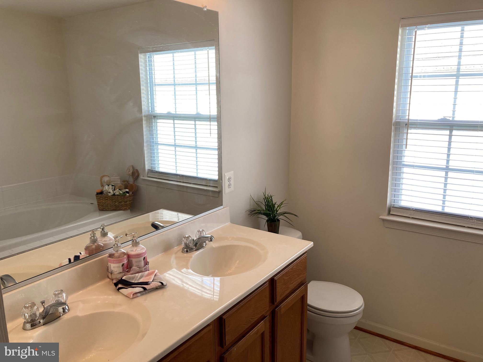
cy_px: 181
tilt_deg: -12.1
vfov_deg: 49.7
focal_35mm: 28
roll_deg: +0.2
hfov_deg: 63.4
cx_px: 242
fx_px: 391
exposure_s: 1/120
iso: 25
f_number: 1.8
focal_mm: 3.99
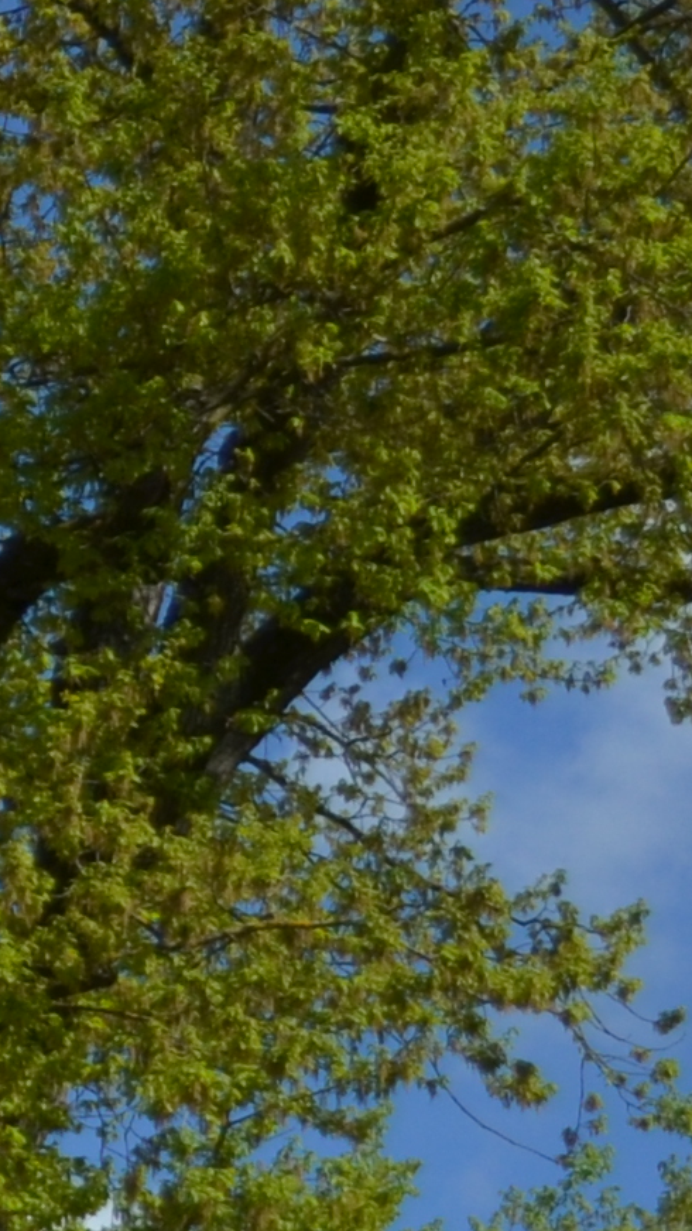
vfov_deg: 10.1
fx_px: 6948
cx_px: -2405
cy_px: 913
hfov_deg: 4.9
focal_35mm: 213
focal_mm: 24
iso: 180
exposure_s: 1/2000
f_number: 4
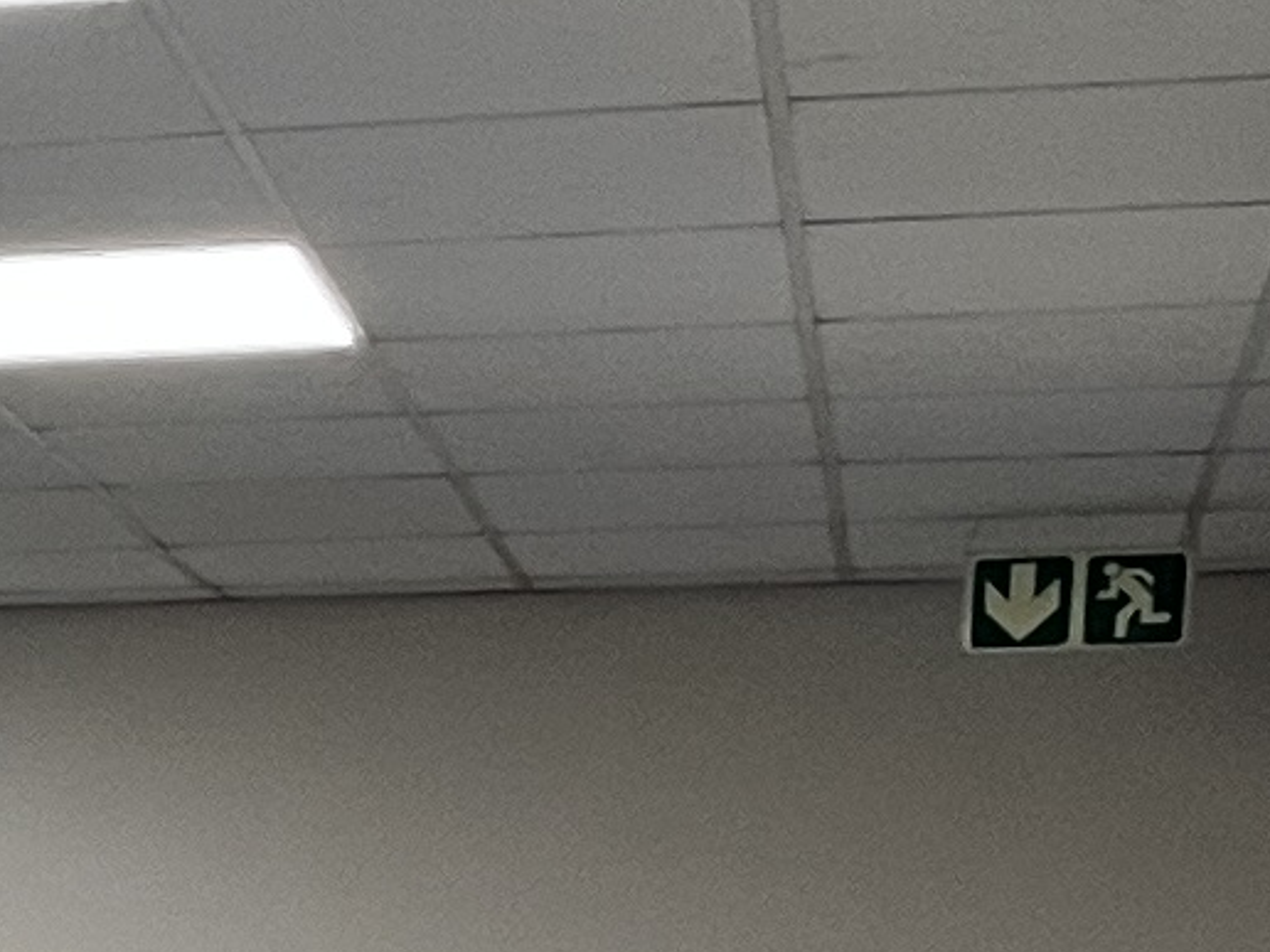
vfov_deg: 7.0
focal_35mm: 203
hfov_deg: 7.9
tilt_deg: -8.9
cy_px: 2130
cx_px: -2926
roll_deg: -1.0
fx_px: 7448
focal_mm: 5.1
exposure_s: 1/50
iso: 80
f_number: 1.6
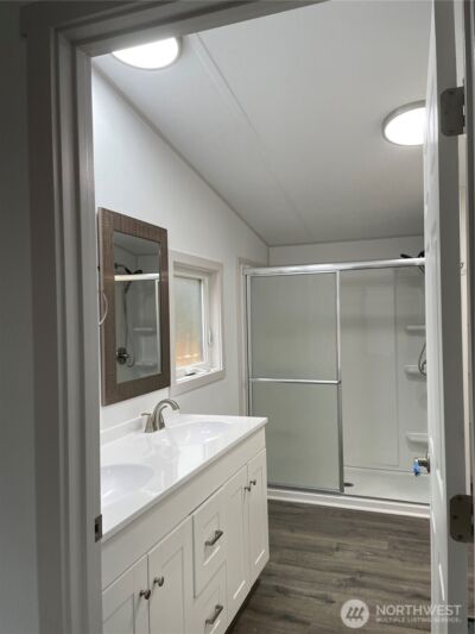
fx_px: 476
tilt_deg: +0.1
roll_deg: +1.7
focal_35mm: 26
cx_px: 238
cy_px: 317
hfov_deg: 53.1
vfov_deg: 67.3
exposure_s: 1/120
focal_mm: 4.2
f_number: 1.6
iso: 64
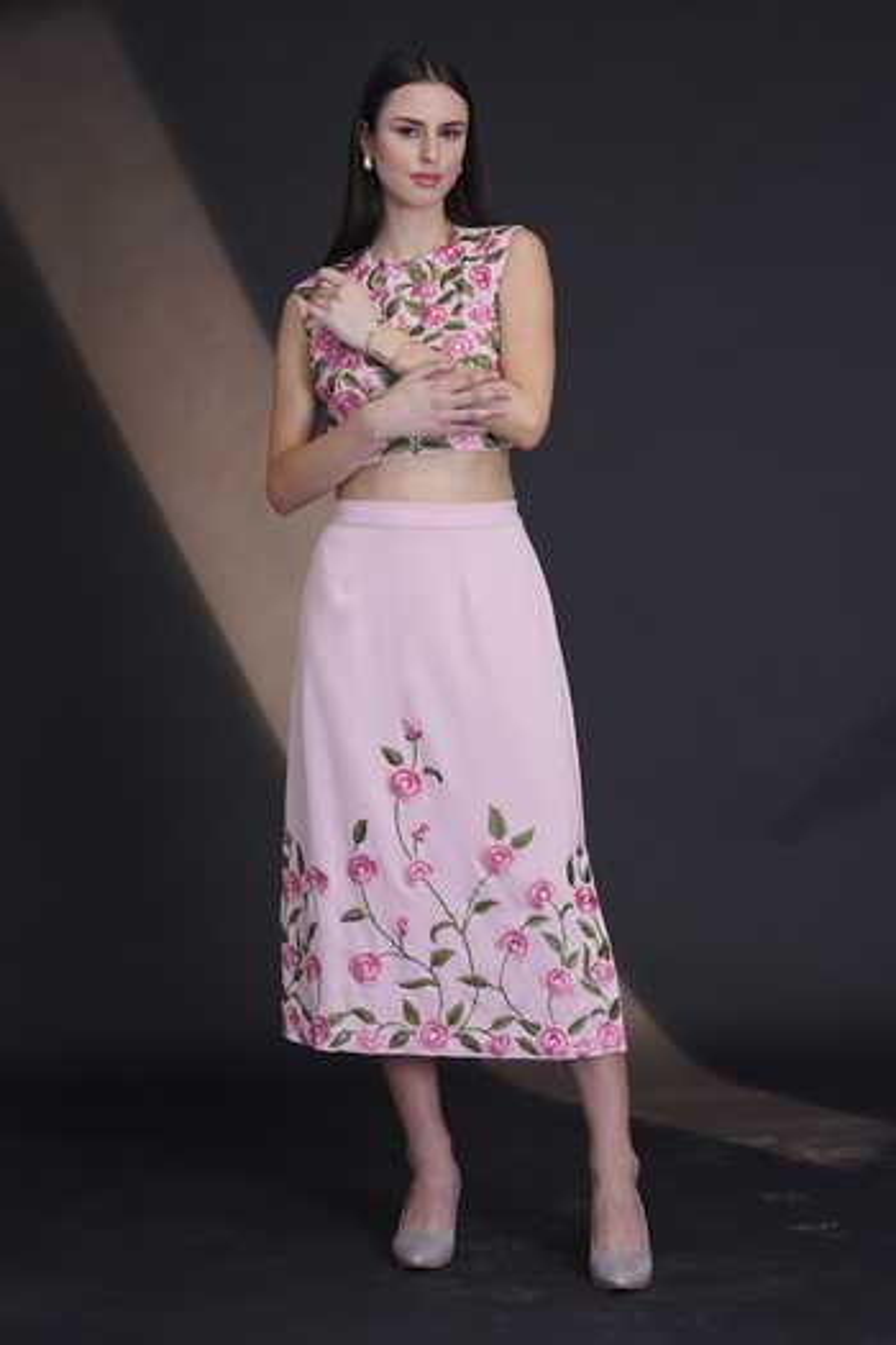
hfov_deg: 19.5
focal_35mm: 70
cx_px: 448
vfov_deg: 28.8
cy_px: 672
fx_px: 2613
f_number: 3.2
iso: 250
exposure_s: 1/80
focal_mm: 70
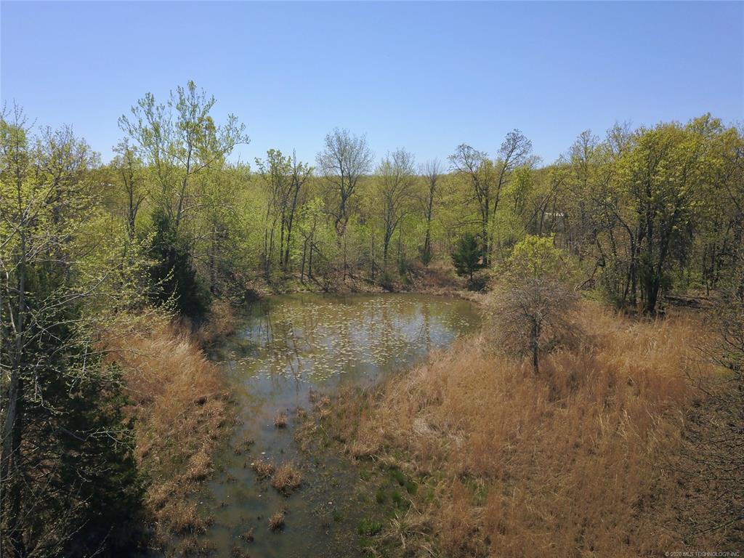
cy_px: 279
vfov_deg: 53.1
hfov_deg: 67.3
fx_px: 559
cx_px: 372
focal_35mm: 26
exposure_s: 1/1600
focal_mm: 4.73
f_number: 2.2
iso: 100
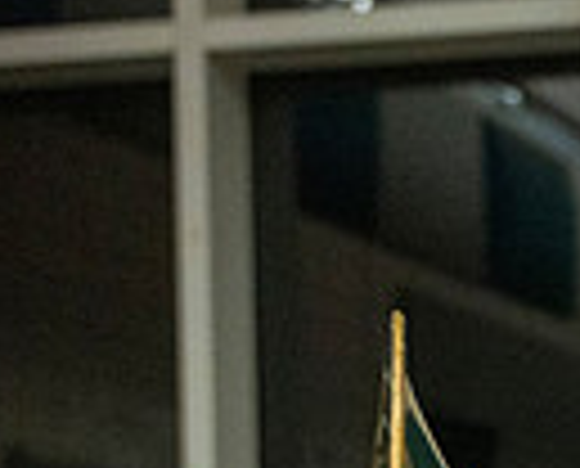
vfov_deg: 14.4
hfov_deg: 14.4
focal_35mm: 101
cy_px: 686
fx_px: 1739
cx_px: 1281
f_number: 4
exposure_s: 1/500
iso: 10000
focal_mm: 24
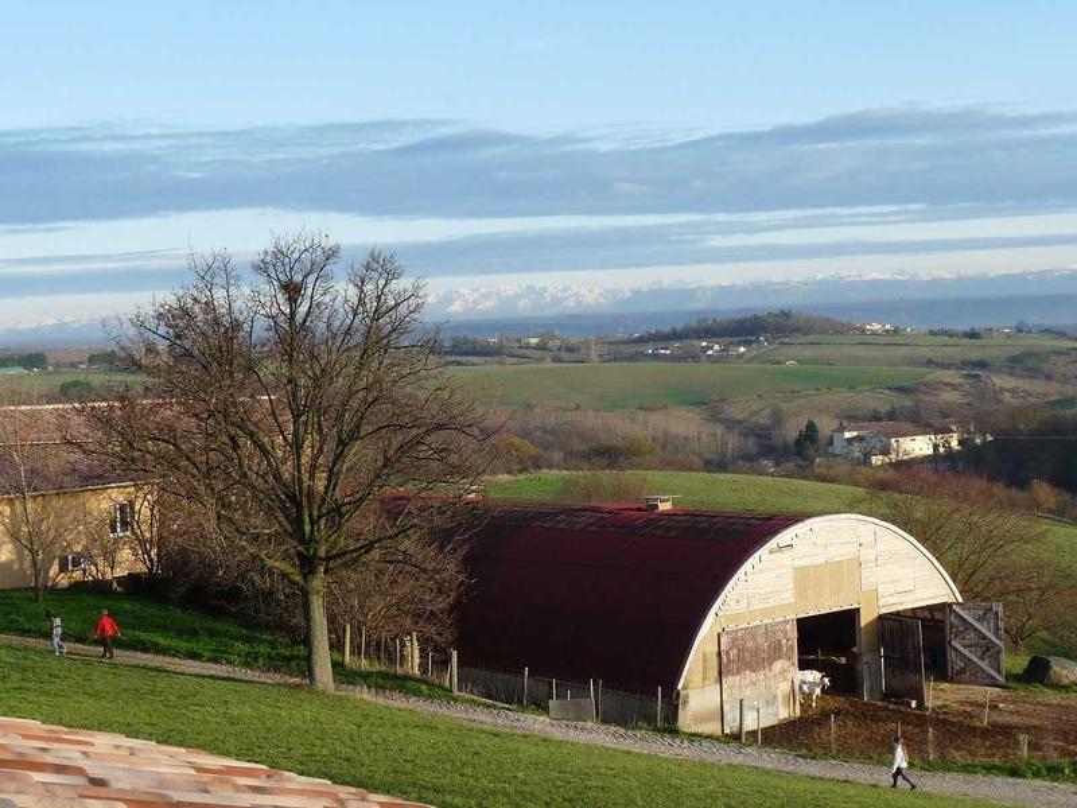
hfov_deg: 28.6
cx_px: 538
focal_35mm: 68
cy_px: 404
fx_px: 2116
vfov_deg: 21.6
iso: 100
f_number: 4.5
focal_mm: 8.5
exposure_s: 1/250
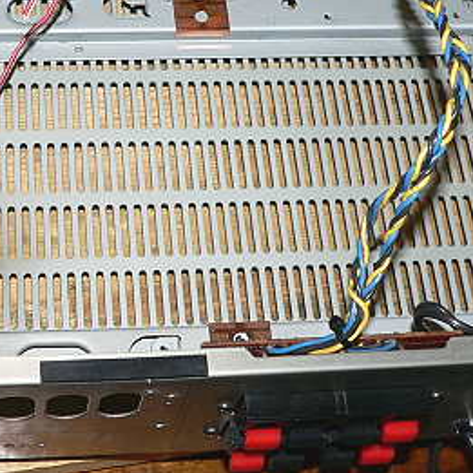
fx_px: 1206
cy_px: 42
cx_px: 87
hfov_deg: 21.9
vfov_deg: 21.7
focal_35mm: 78
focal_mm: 6
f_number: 2.8
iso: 100
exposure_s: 1/60
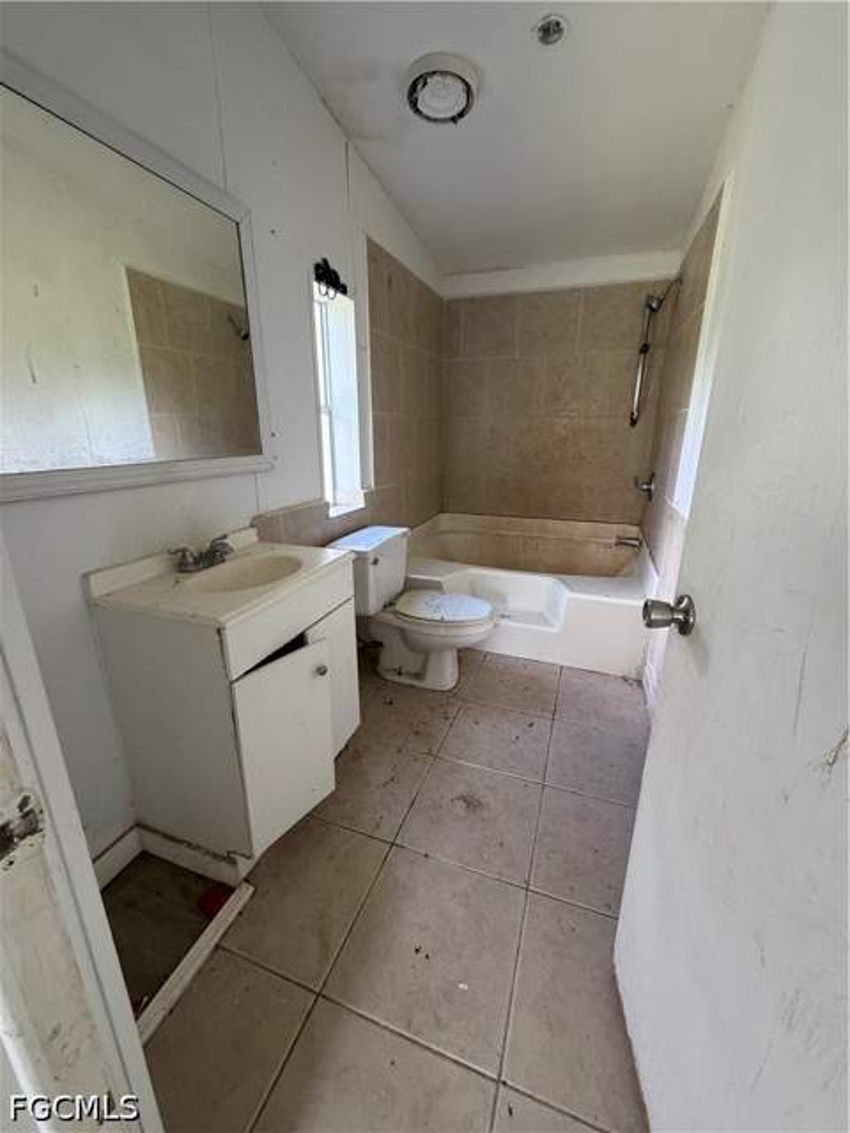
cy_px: 566
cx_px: 425
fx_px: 458
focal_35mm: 14
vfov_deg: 102.1
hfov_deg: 85.7
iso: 320
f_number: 2.2
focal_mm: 2.22
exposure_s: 1/121
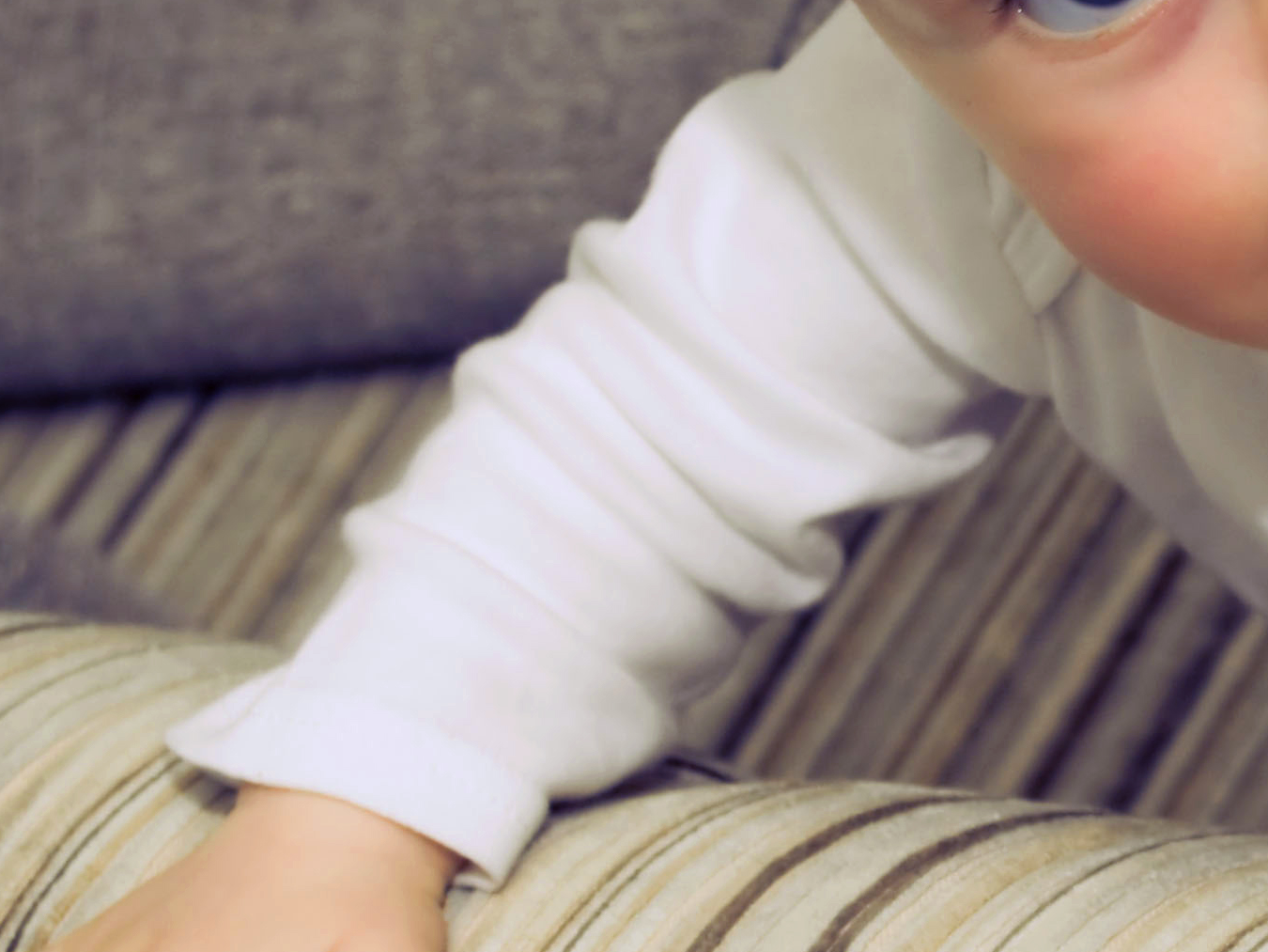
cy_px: 402
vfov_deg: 8.1
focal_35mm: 183
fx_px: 6705
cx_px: 1440
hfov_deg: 10.7
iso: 320
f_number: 7.1
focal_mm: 40
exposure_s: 1/60
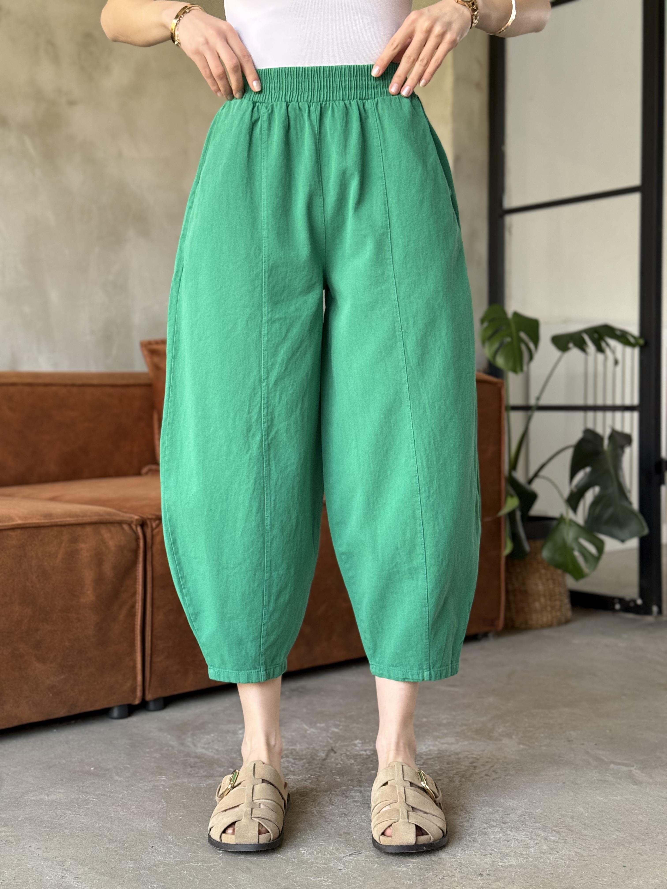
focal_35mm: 48
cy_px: 444
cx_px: 334
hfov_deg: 30.3
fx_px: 1233
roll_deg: +0.3
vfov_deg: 39.7
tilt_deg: -2.0
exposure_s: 1/60
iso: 200
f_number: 1.78
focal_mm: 6.76
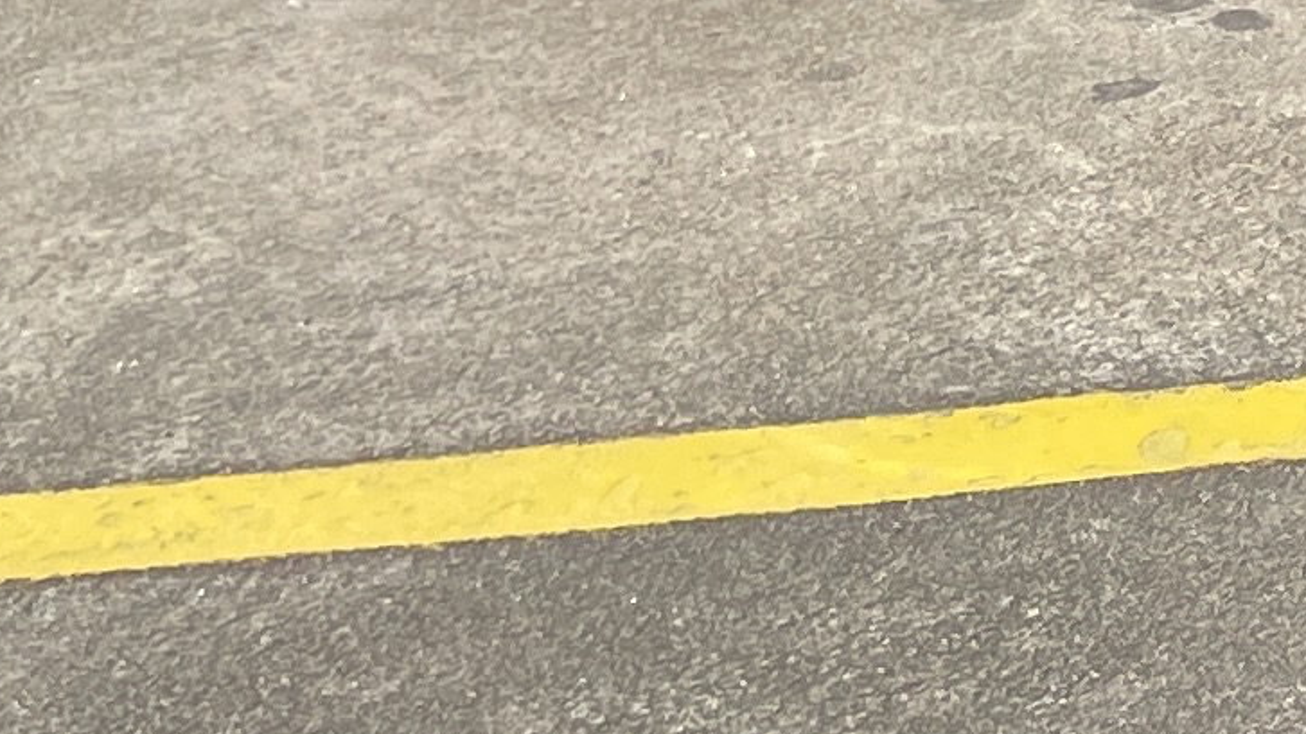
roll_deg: -0.7
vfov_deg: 7.6
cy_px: -833
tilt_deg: -12.5
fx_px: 5229
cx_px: 3221
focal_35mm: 151
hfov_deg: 11.5
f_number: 1.6
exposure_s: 1/1597
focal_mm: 5.1
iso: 32
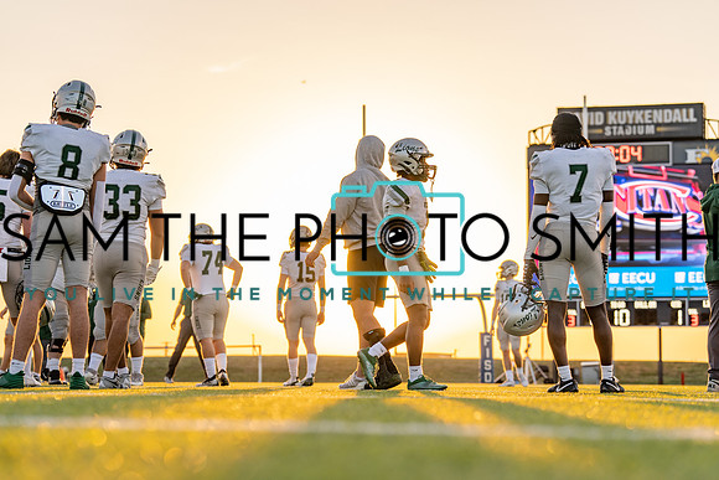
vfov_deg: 15.5
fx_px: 1761
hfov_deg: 23.1
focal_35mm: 88
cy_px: 240
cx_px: 360
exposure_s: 1/400
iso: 100
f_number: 3.5
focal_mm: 85
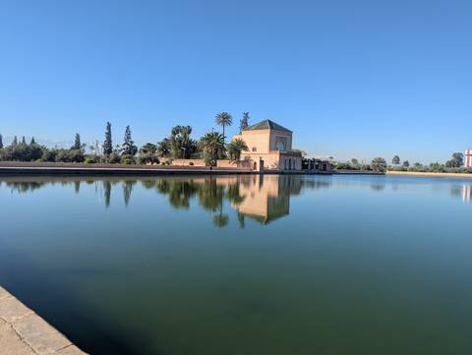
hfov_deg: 71.5
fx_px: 328
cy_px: 178
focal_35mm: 24
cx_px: 236
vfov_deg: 56.9
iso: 37
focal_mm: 6.81
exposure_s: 1/1855
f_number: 1.85
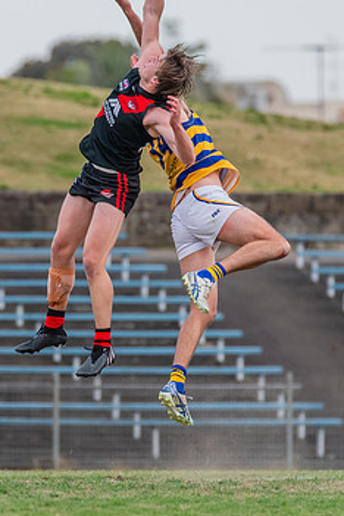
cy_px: 220
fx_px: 14103
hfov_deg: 1.4
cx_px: 44
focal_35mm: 984
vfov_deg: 2.1
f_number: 6.3
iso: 1000
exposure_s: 1/1600
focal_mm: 460
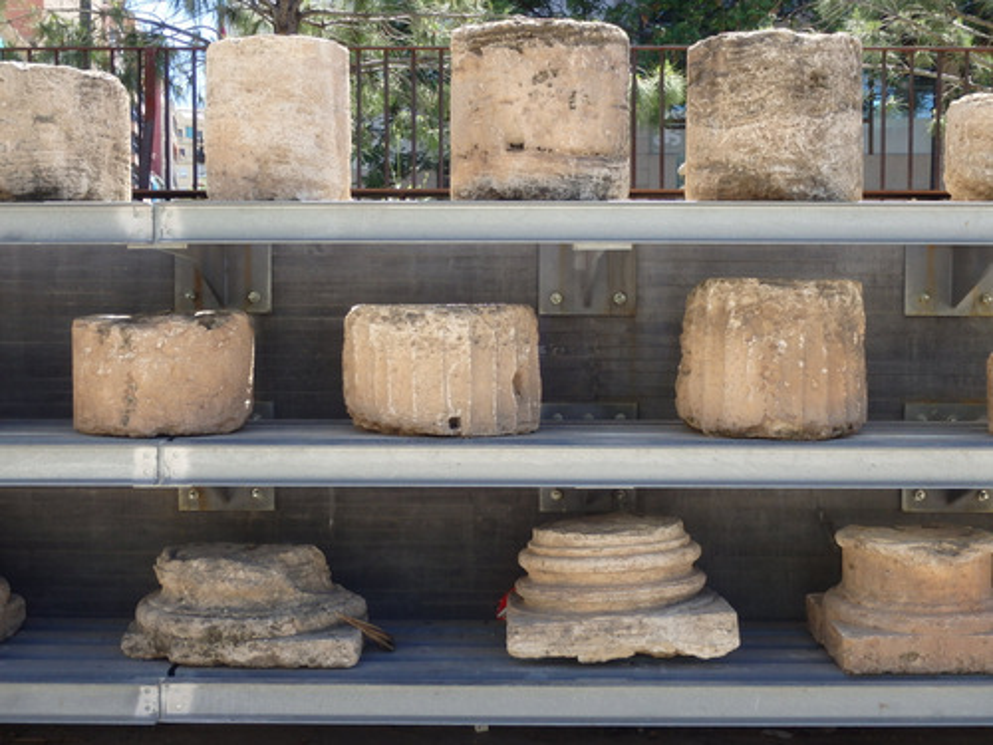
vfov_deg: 31.5
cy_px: 372
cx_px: 496
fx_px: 1320
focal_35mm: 46
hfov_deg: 41.2
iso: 125
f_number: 4.9
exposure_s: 1/160
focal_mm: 8.3
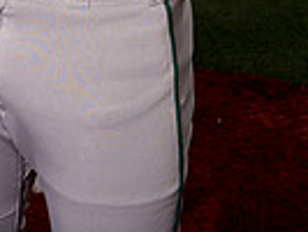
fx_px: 1015
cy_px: -269
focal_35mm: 114
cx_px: 60
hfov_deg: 17.1
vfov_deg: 11.4
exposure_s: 1/250
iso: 320
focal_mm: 35
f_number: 7.1
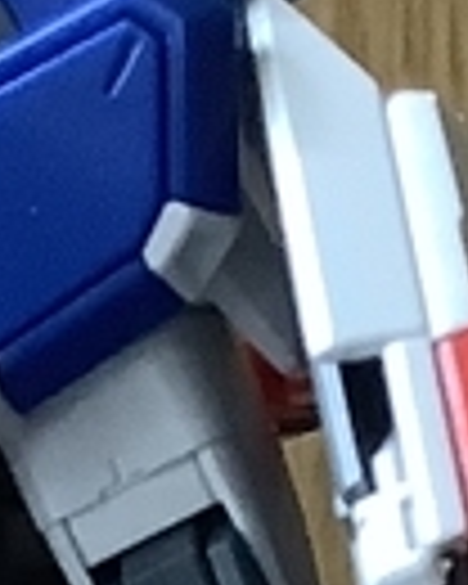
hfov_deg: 5.4
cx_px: -423
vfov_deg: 6.5
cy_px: 1557
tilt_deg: -5.9
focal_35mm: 280
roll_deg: -0.6
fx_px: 4848
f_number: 2.4
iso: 200
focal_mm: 3.3
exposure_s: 1/60
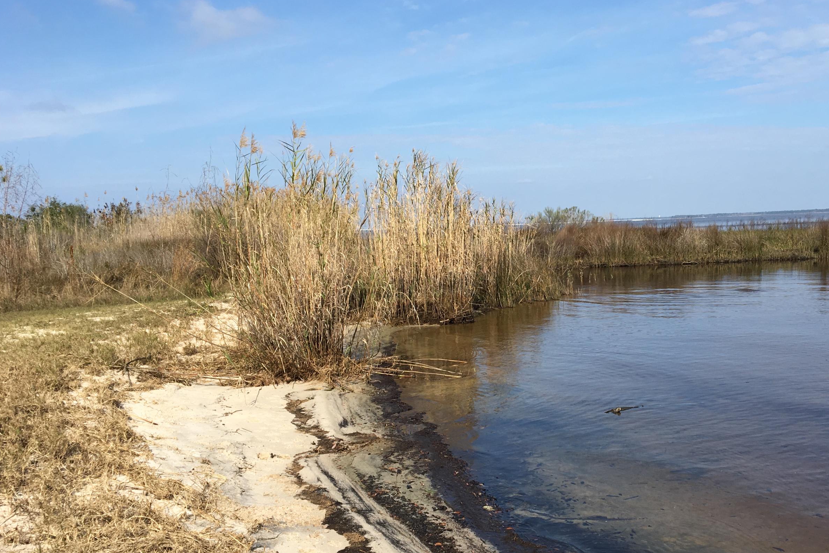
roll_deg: +2.2
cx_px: 506
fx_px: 875
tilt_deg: -10.0
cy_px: 353
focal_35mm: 38
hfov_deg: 50.3
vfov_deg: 34.8
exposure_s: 1/1570
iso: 25
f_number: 2.2
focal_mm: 4.15
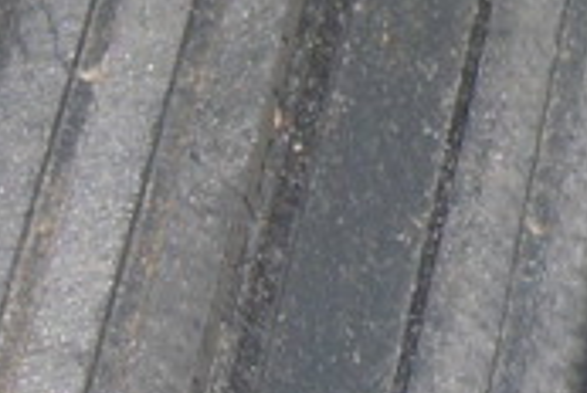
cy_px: -396
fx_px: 4639
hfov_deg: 7.0
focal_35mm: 284
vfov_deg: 4.8
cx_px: 1062
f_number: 3.8
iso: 100
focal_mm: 9.6
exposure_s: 1/60.1
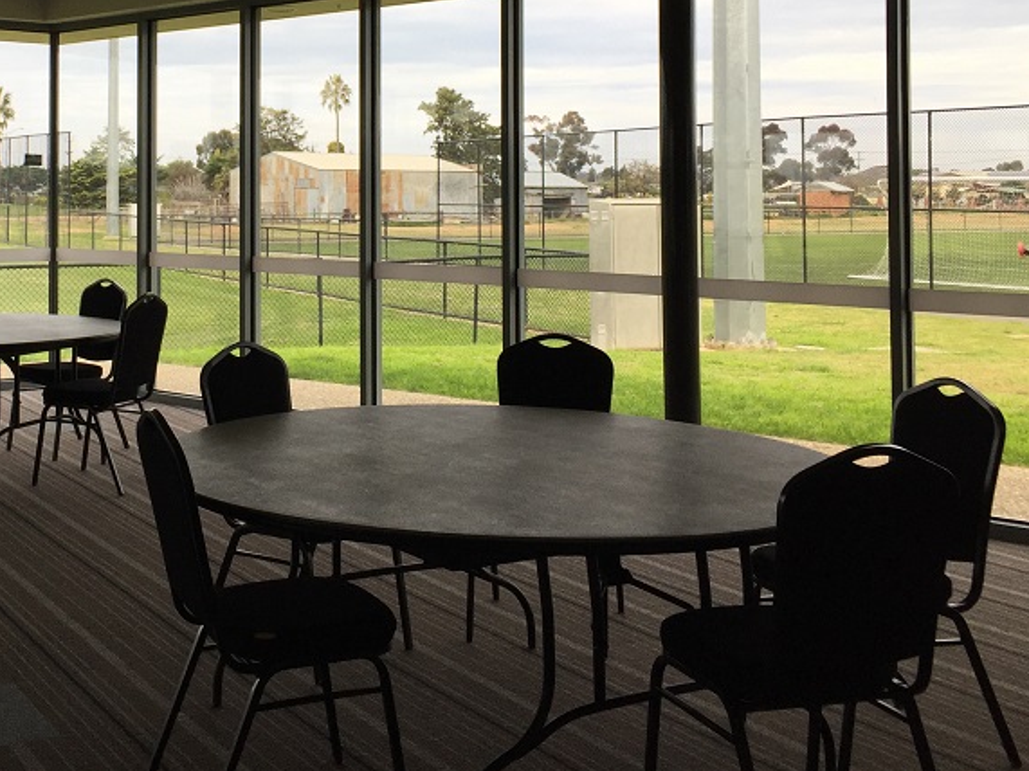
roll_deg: +0.0
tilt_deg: +2.0
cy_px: 155
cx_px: 266
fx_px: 1397
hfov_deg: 39.4
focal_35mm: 47
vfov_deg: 30.1
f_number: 2.2
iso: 32
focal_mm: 4.15
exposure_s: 1/291
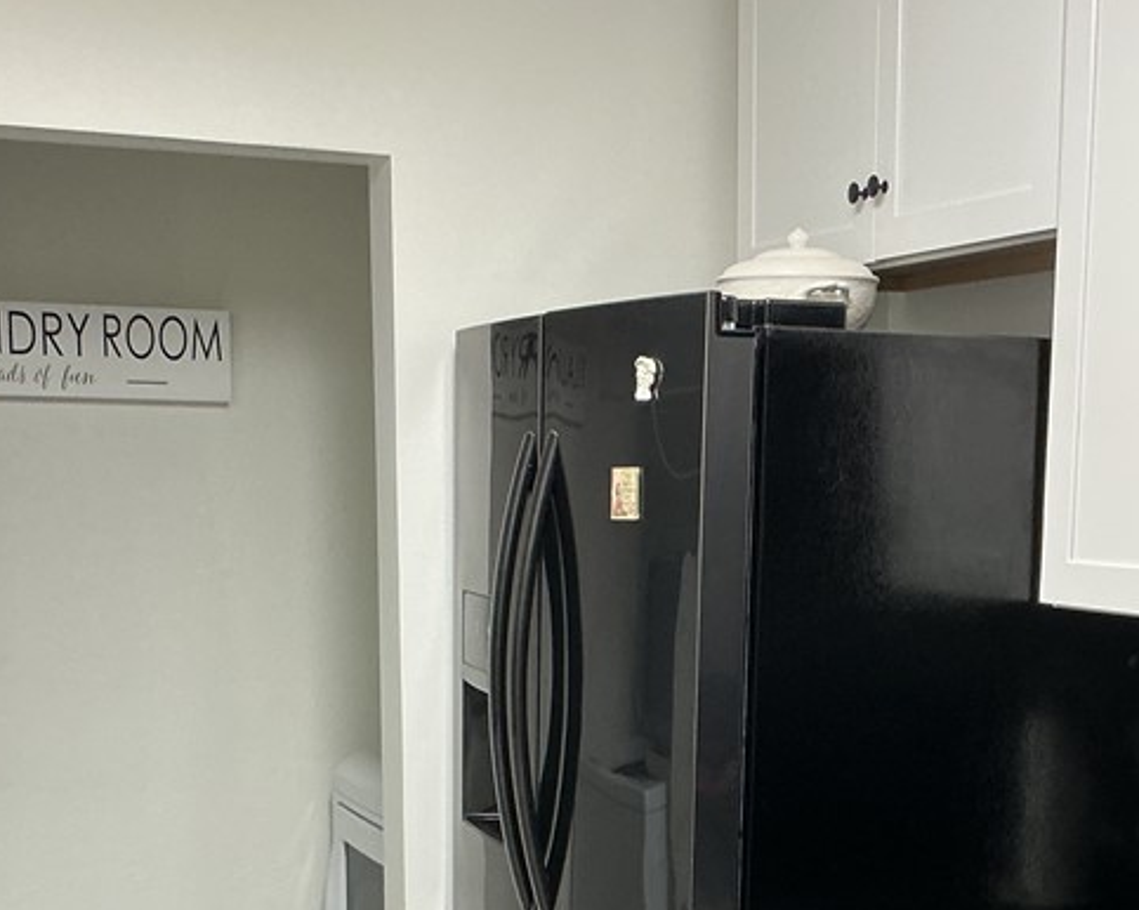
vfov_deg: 24.6
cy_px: 820
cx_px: 611
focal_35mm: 60
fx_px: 2022
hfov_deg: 31.5
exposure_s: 1/60
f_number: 1.8
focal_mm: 3
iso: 80
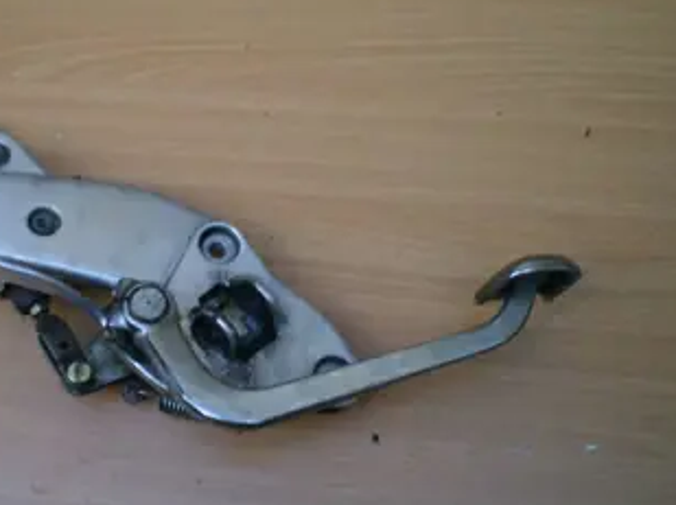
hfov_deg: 33.8
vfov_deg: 26.0
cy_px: 254
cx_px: 177
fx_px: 1092
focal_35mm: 56
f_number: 3.1
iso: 64
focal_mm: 6.3
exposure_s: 1/100
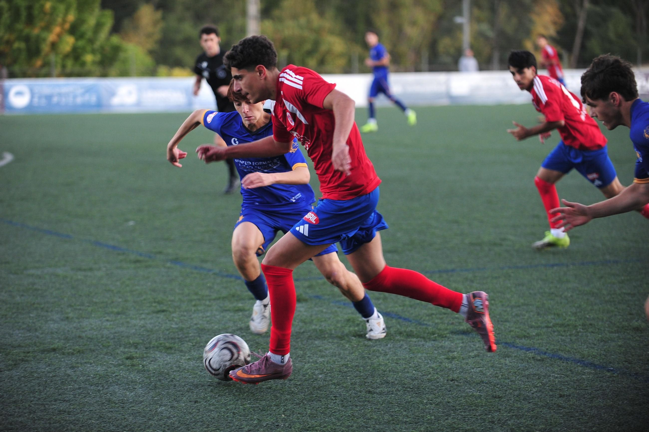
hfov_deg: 17.1
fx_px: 2162
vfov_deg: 11.4
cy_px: 216
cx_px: 324
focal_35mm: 120
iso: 1000
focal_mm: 120
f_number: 2.8
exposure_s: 1/400
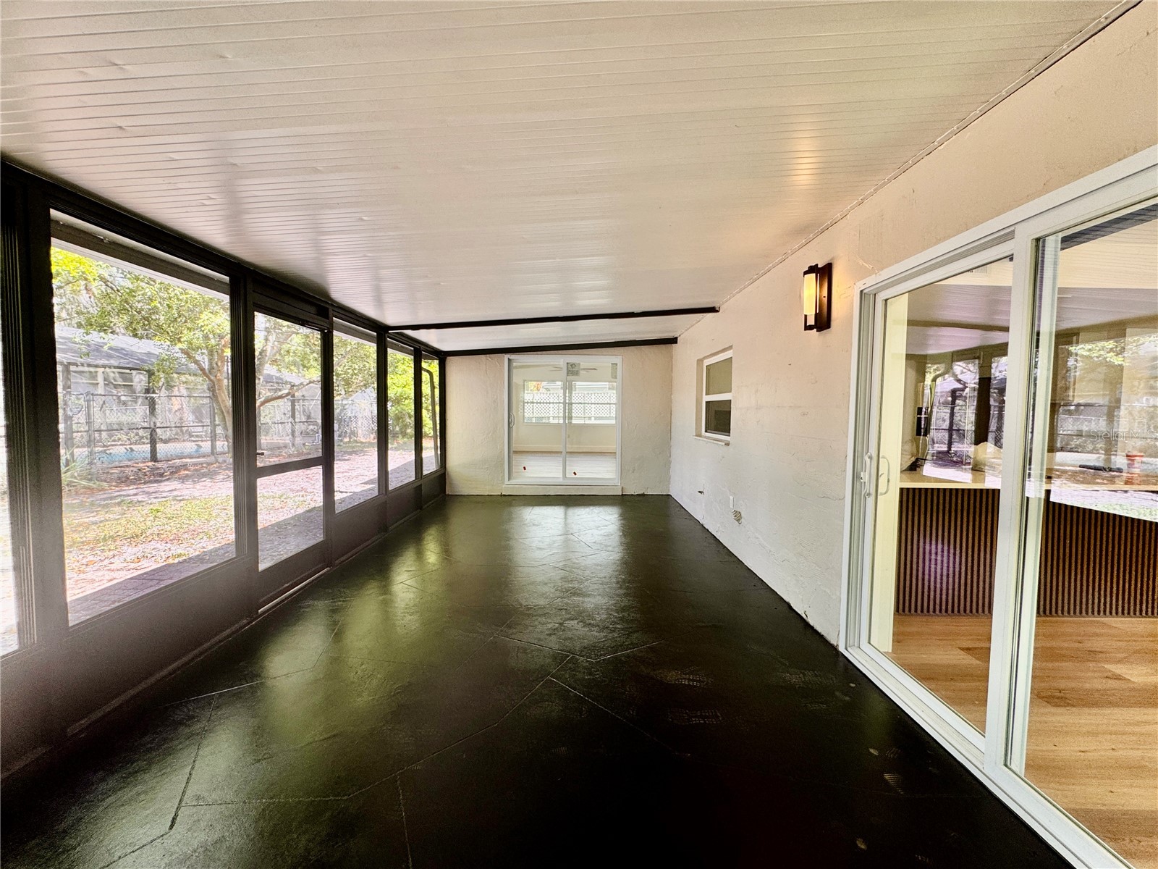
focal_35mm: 14
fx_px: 468
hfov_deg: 102.1
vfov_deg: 85.7
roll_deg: -0.7
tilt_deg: -3.4
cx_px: 579
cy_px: 434
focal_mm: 2.22
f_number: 2.2
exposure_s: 1/120
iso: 100
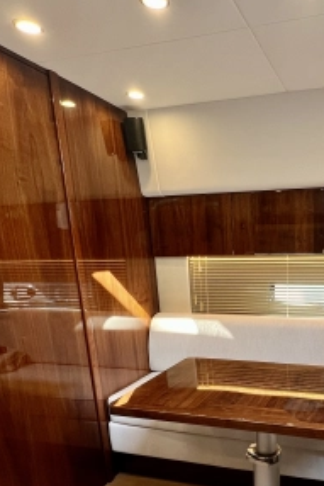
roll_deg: +0.7
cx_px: 273
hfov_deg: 46.2
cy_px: 344
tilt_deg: -15.2
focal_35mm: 26
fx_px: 351
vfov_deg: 66.4
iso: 100
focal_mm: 1.57
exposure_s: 1/99
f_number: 1.8
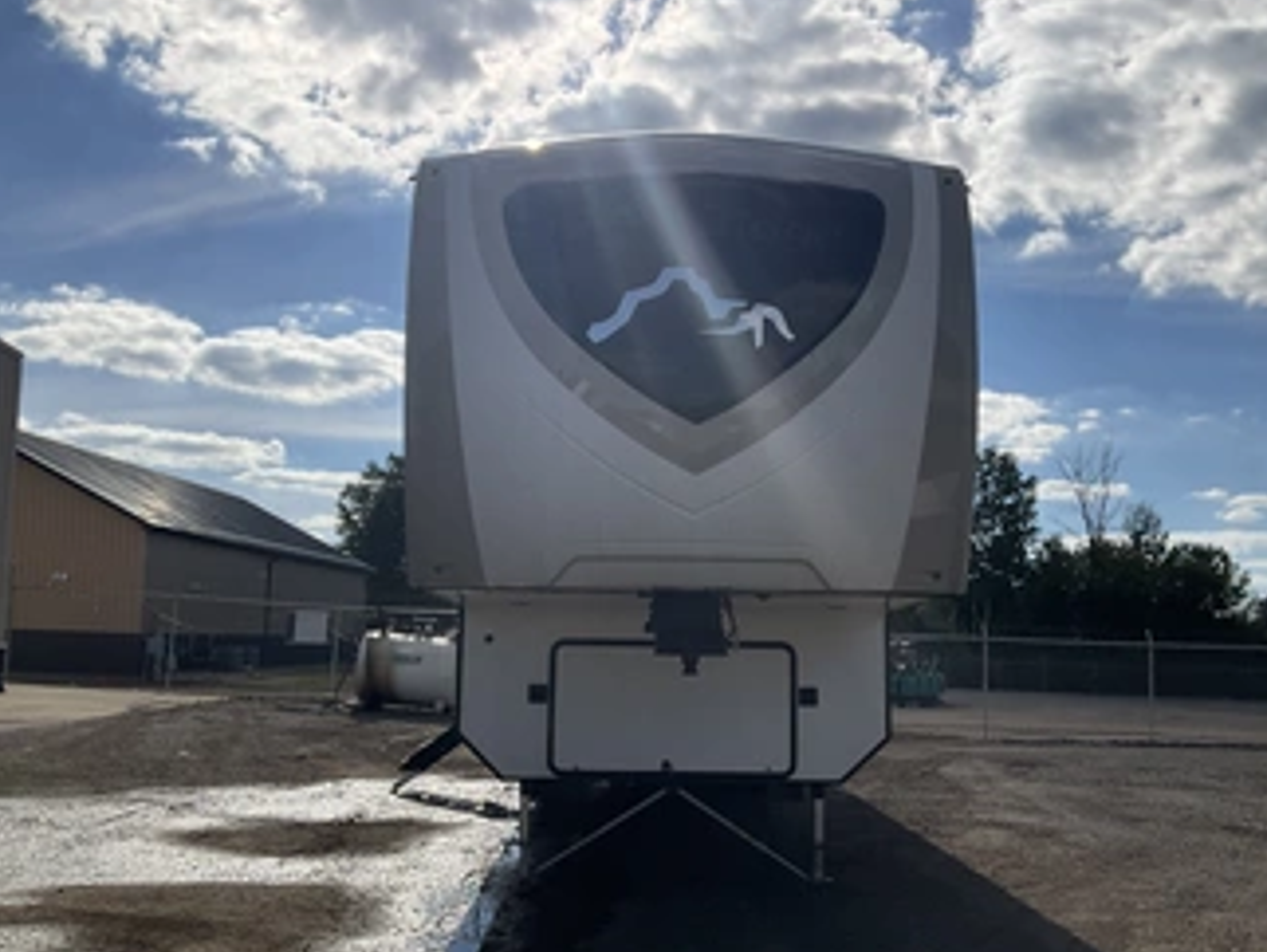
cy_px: 559
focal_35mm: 36
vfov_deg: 39.6
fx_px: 1319
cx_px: 657
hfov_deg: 51.3
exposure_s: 1/5263
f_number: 1.8
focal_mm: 3
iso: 25
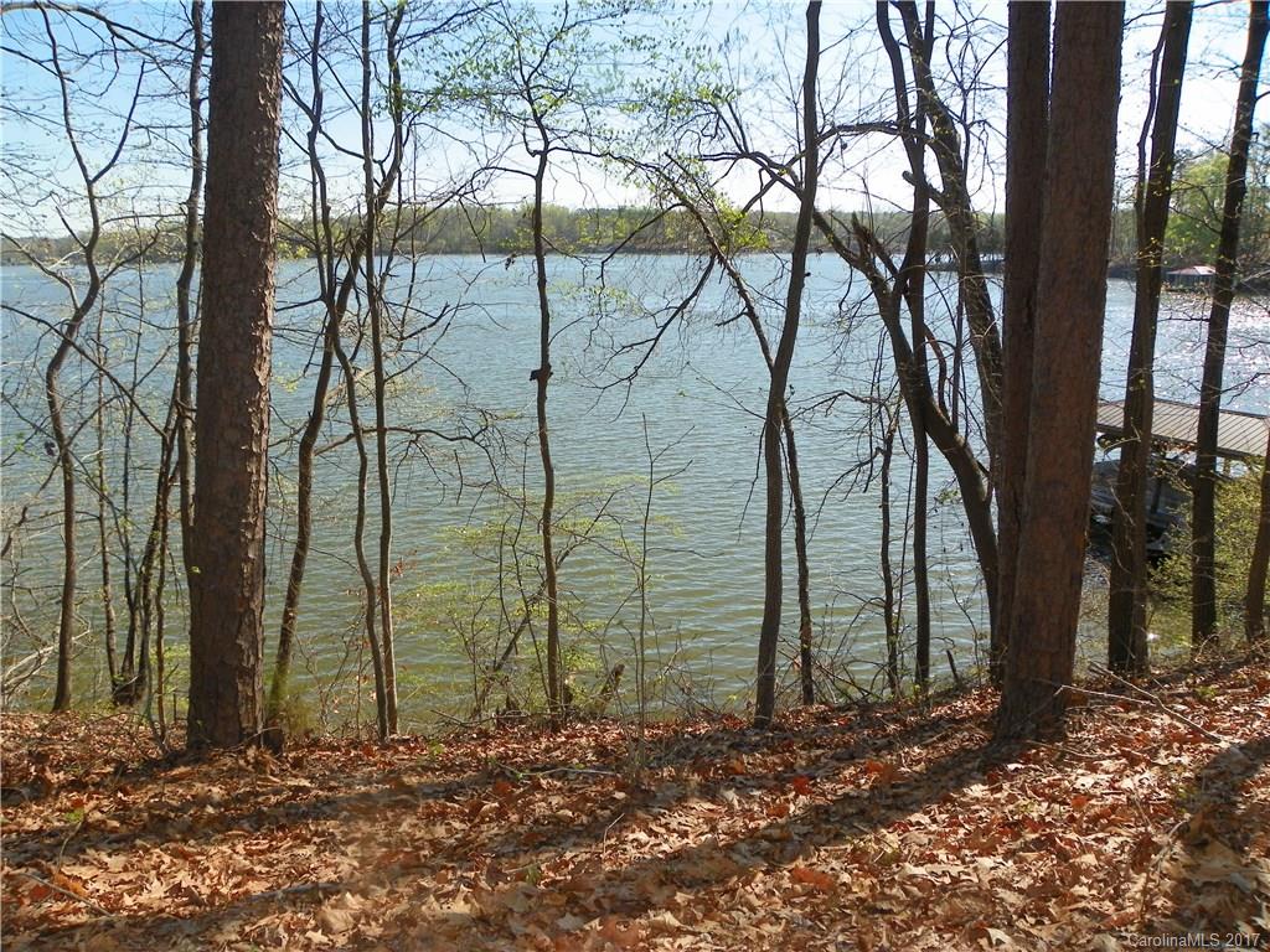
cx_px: 635
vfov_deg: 53.1
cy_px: 476
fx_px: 954
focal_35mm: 26
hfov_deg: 67.3
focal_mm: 4.6
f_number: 4.5
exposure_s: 1/400
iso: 64
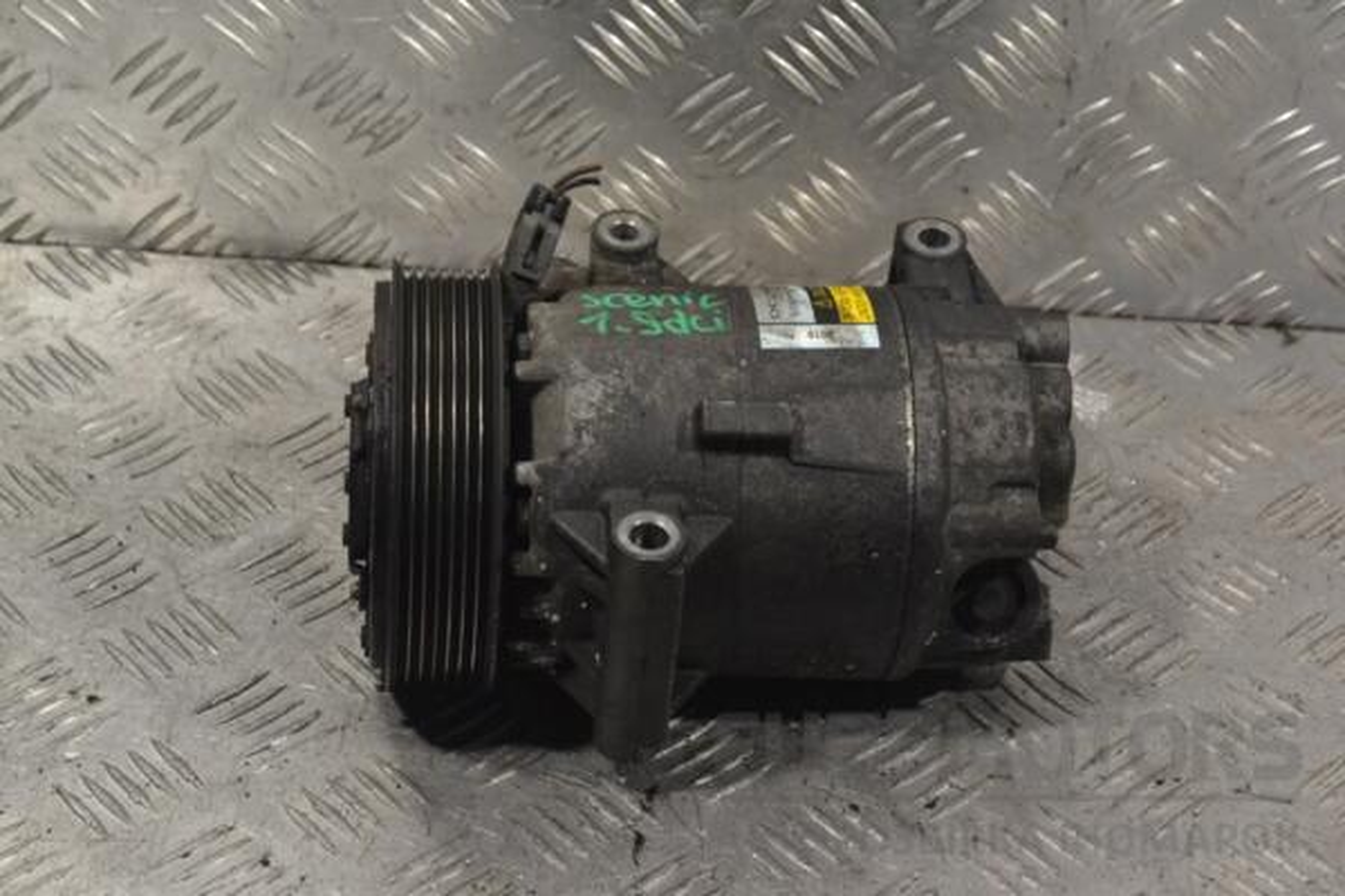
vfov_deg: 16.6
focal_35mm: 82
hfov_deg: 24.6
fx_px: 3082
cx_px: 672
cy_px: 448
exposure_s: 1/320
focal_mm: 55
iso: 3200
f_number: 9
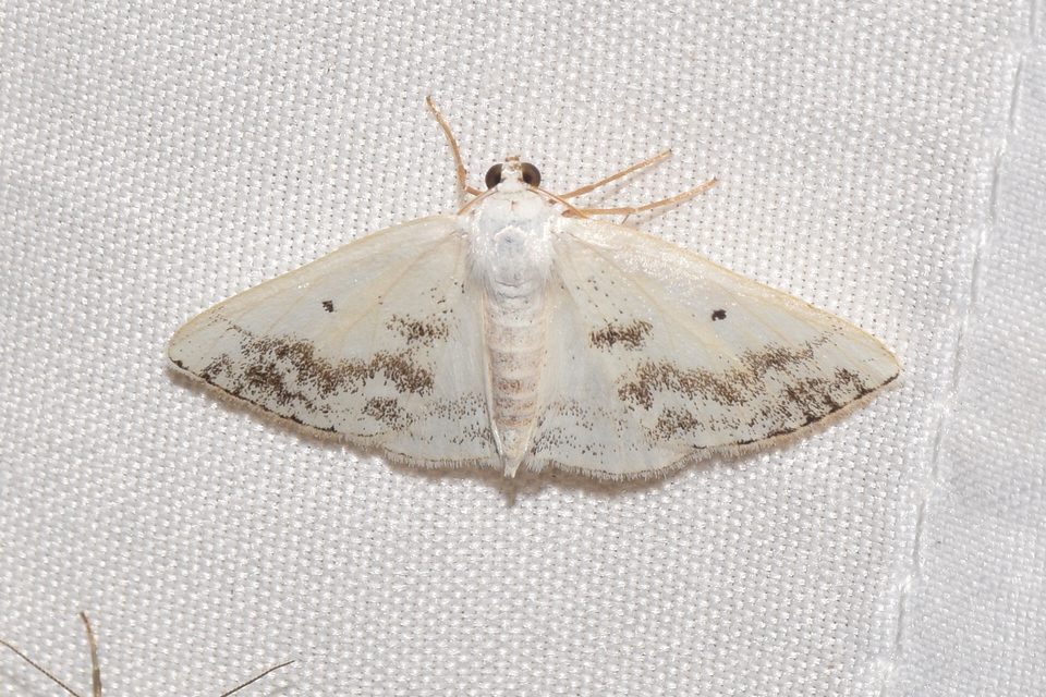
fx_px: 6101
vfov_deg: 6.5
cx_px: 523
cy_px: 348
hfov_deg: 9.8
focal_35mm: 210
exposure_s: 1/160
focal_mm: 140
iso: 100
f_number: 16
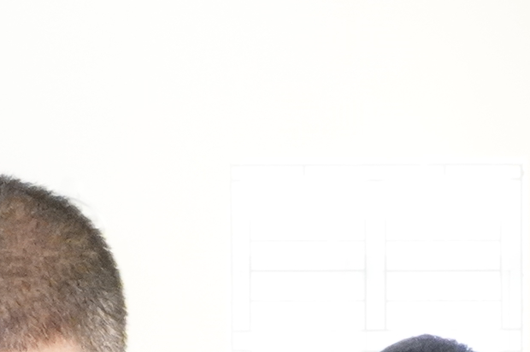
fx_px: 2353
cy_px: 566
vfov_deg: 8.3
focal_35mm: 160
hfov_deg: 12.8
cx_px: 204
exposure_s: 1/50
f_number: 20
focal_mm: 22
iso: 10000
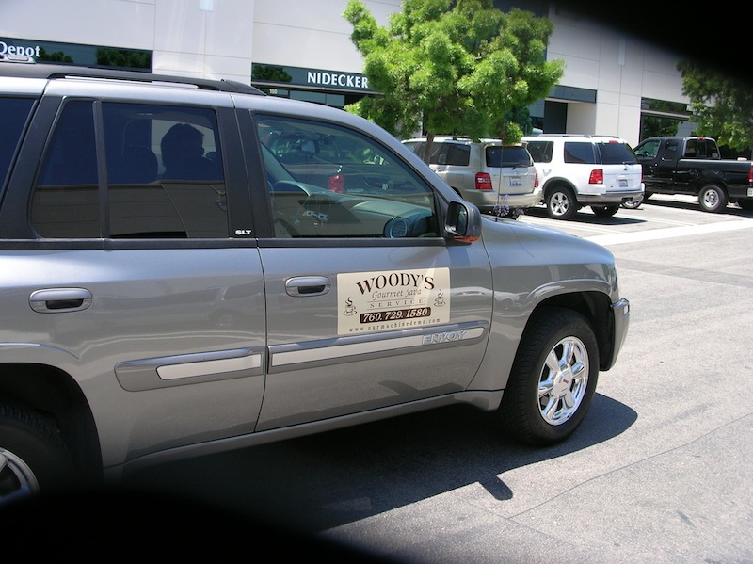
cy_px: 282
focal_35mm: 36
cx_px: 376
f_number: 3.7
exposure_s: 1/214
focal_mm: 6
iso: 50
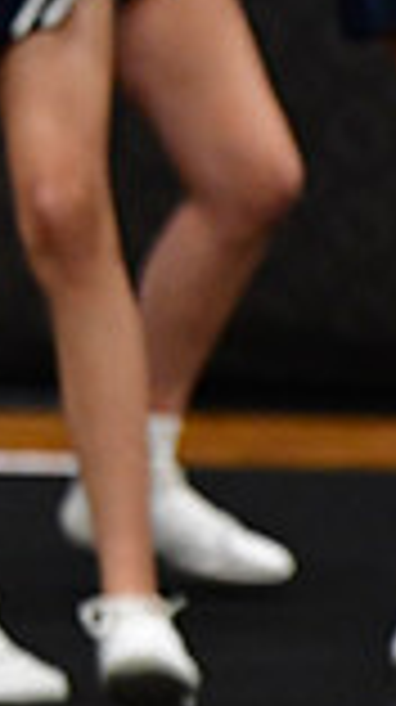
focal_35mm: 1159
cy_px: -56
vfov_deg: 1.9
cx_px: -783
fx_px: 21694
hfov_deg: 1.0
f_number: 3.5
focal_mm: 200
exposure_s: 1/500
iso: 4000
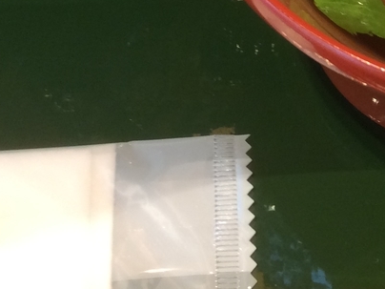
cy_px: -26
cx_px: 283
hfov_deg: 20.5
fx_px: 1057
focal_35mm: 95
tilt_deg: -57.3
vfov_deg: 15.2
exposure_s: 1/24
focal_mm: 3.3
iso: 80
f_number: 2.4
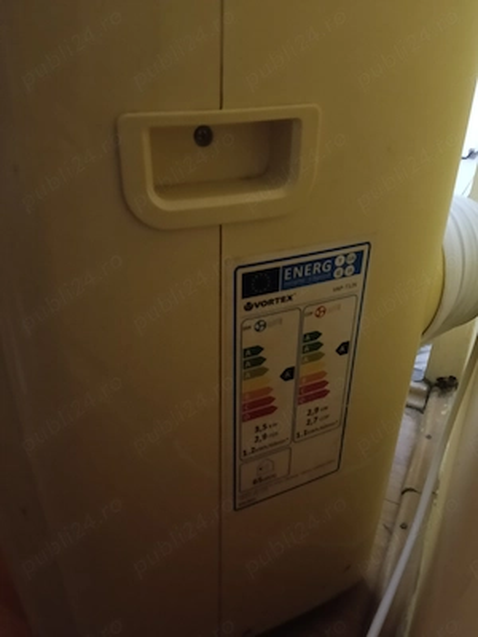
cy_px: 318
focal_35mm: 27
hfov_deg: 51.4
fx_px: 497
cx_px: 239
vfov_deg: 65.3
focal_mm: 3.98
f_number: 1.8
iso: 2000
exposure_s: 1/14.3
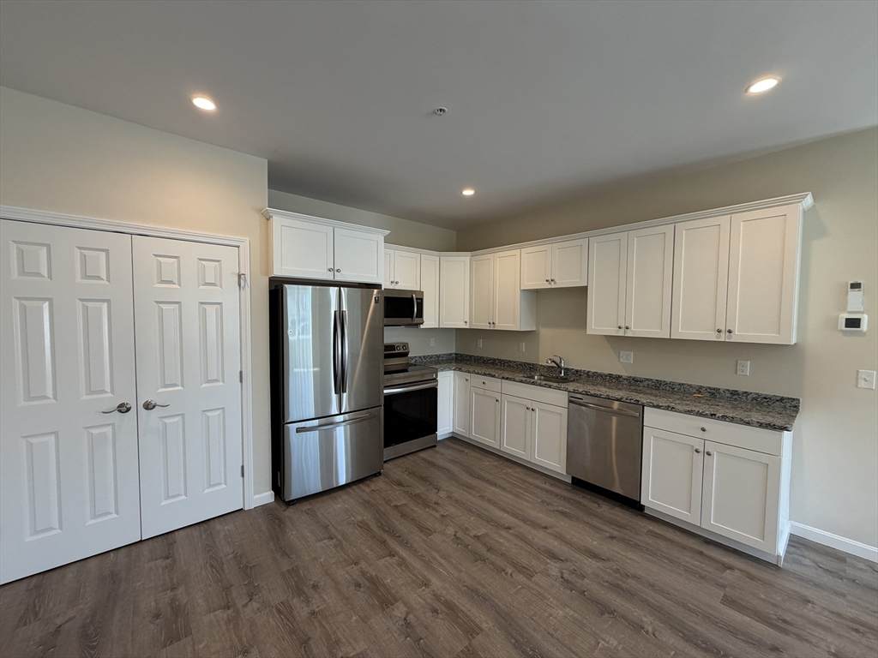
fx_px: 355
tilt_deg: -3.1
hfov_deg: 102.1
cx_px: 439
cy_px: 329
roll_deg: -1.3
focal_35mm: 14
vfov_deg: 85.7
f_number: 2.2
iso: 200
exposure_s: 1/120
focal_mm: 2.22
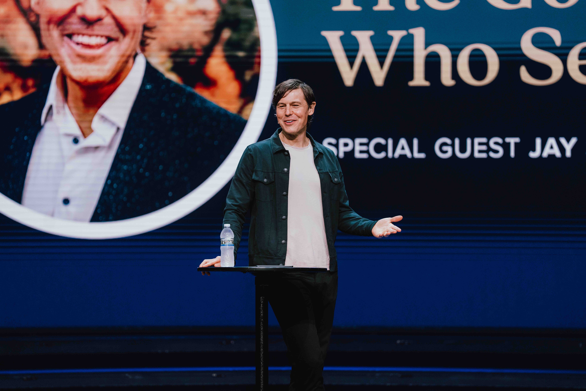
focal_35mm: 176
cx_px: 293
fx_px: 2865
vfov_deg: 7.8
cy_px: 196
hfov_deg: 11.7
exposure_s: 1/400
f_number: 2.8
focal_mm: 176
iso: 2000
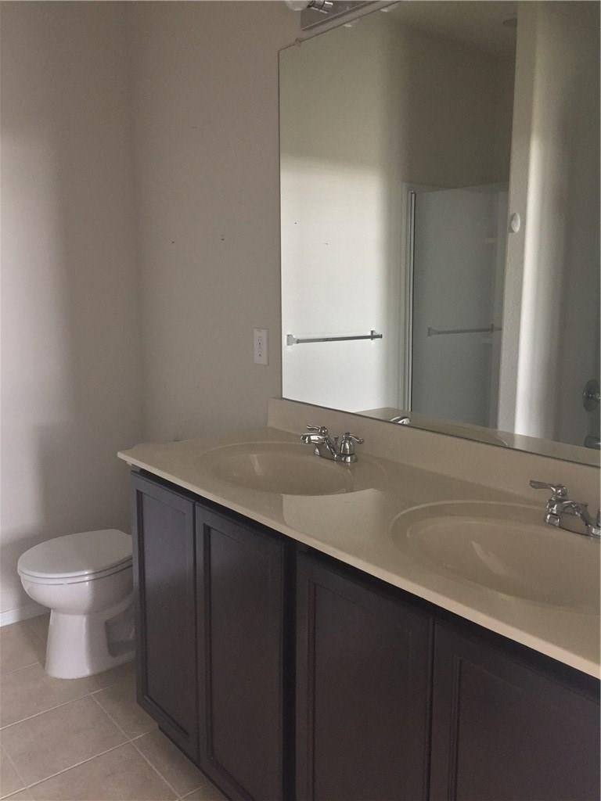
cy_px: 400
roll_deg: -0.1
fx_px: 671
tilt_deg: -9.1
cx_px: 300
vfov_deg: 61.7
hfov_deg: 48.2
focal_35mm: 29
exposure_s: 1/24
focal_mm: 4.15
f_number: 2.2
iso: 250
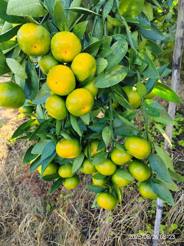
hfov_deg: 51.3
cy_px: 123
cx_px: 92
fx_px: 191
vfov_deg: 65.3
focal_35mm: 27
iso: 100
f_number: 1.9
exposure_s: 1/110
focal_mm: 5.52
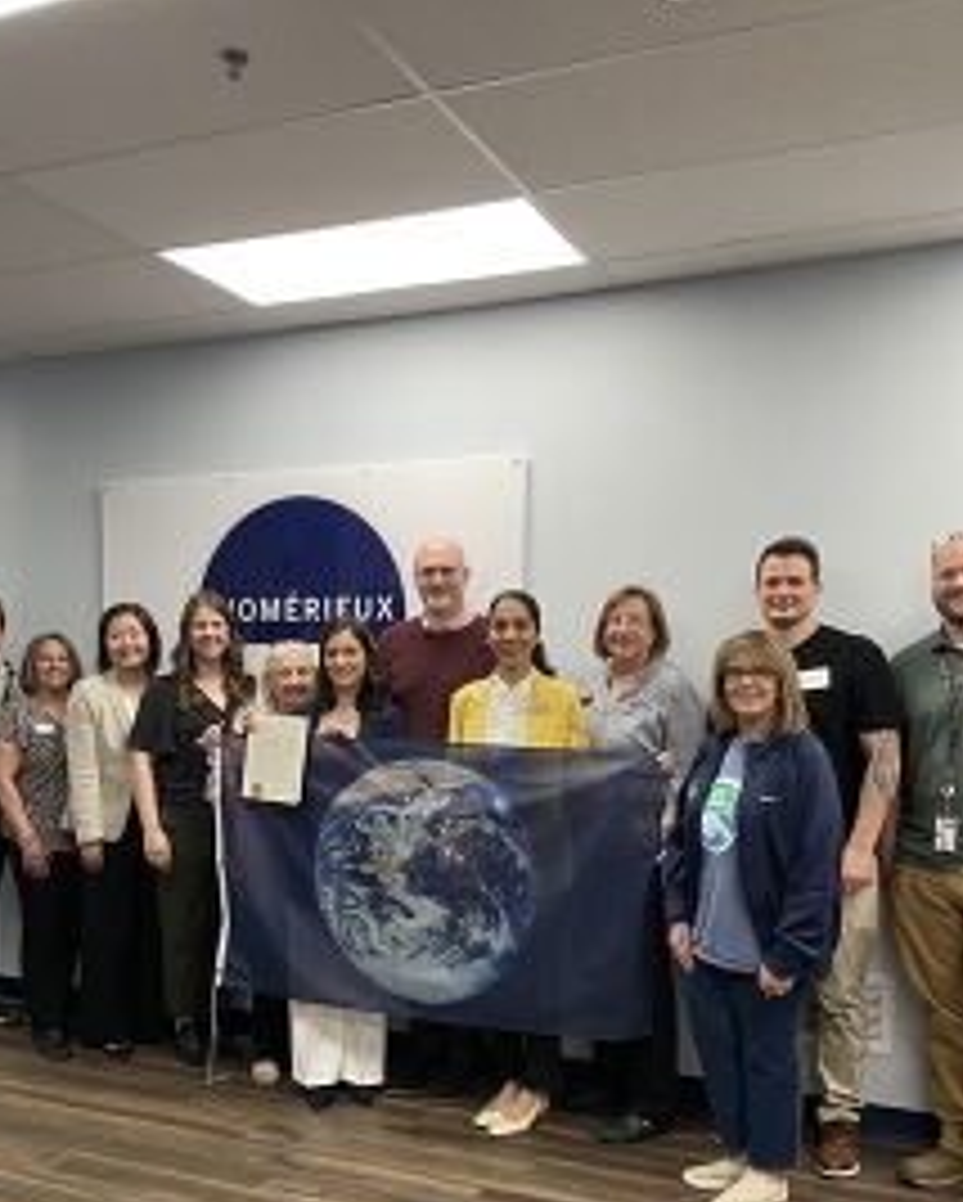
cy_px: 797
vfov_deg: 51.9
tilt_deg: -5.5
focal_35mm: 34
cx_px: 421
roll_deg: -0.2
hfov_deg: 43.3
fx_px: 1210
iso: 80
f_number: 1.6
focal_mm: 4.2
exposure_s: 1/60
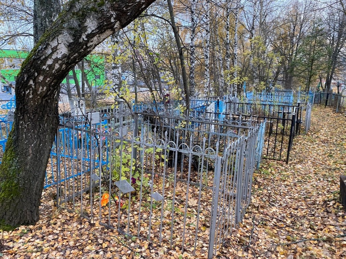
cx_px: 173
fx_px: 260
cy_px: 130
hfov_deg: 67.3
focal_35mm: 26
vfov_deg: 53.1
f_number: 1.8
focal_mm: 4.25
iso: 100
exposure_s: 1/121
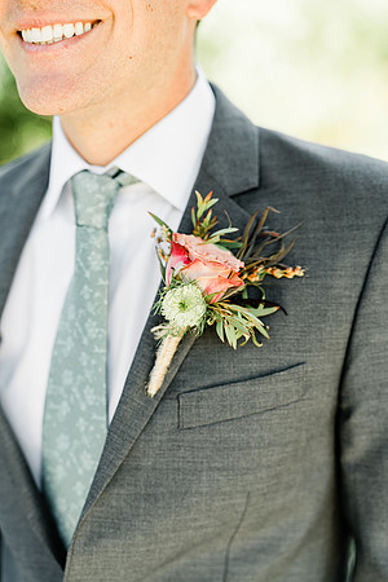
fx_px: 808
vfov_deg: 39.6
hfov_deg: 27.0
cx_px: 194
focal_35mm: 50
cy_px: 291
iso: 125
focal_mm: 50
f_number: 2
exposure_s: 1/250
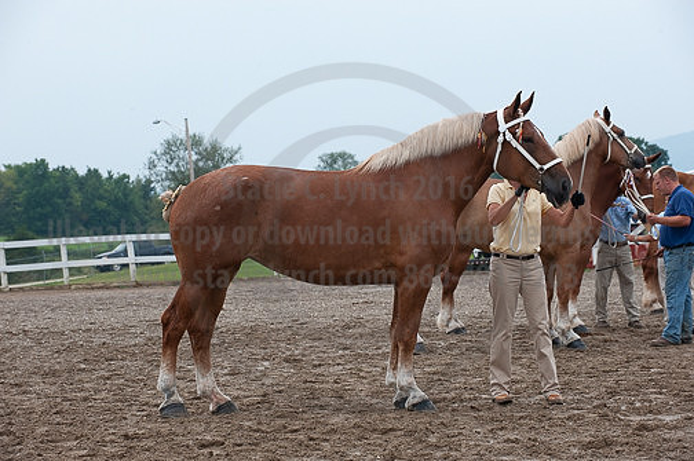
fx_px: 2696
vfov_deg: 9.8
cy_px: 230
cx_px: 347
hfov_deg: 14.7
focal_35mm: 140
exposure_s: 1/1250
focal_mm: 140
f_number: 5.6
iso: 1000
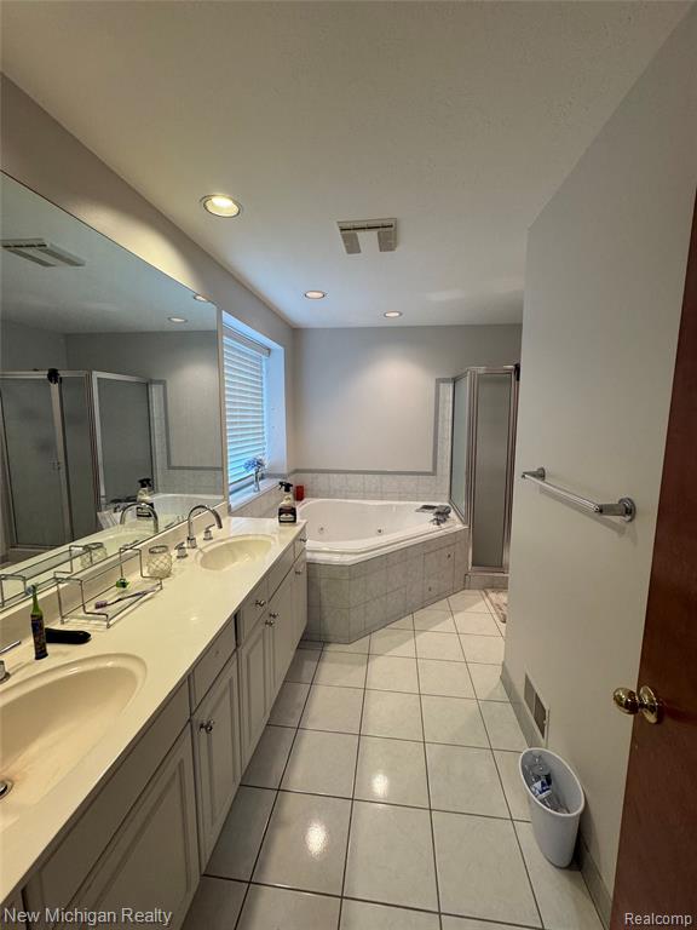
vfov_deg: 102.1
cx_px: 348
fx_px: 376
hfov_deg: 85.7
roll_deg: -0.3
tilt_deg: -9.8
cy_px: 465
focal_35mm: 14
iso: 200
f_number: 2.2
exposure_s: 1/120
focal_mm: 2.22
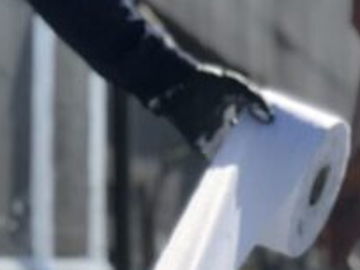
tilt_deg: -4.7
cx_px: 288
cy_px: 577
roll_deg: +0.2
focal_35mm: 261
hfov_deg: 7.6
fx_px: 2714
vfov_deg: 5.5
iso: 16
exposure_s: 1/2000
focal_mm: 6
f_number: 2.4
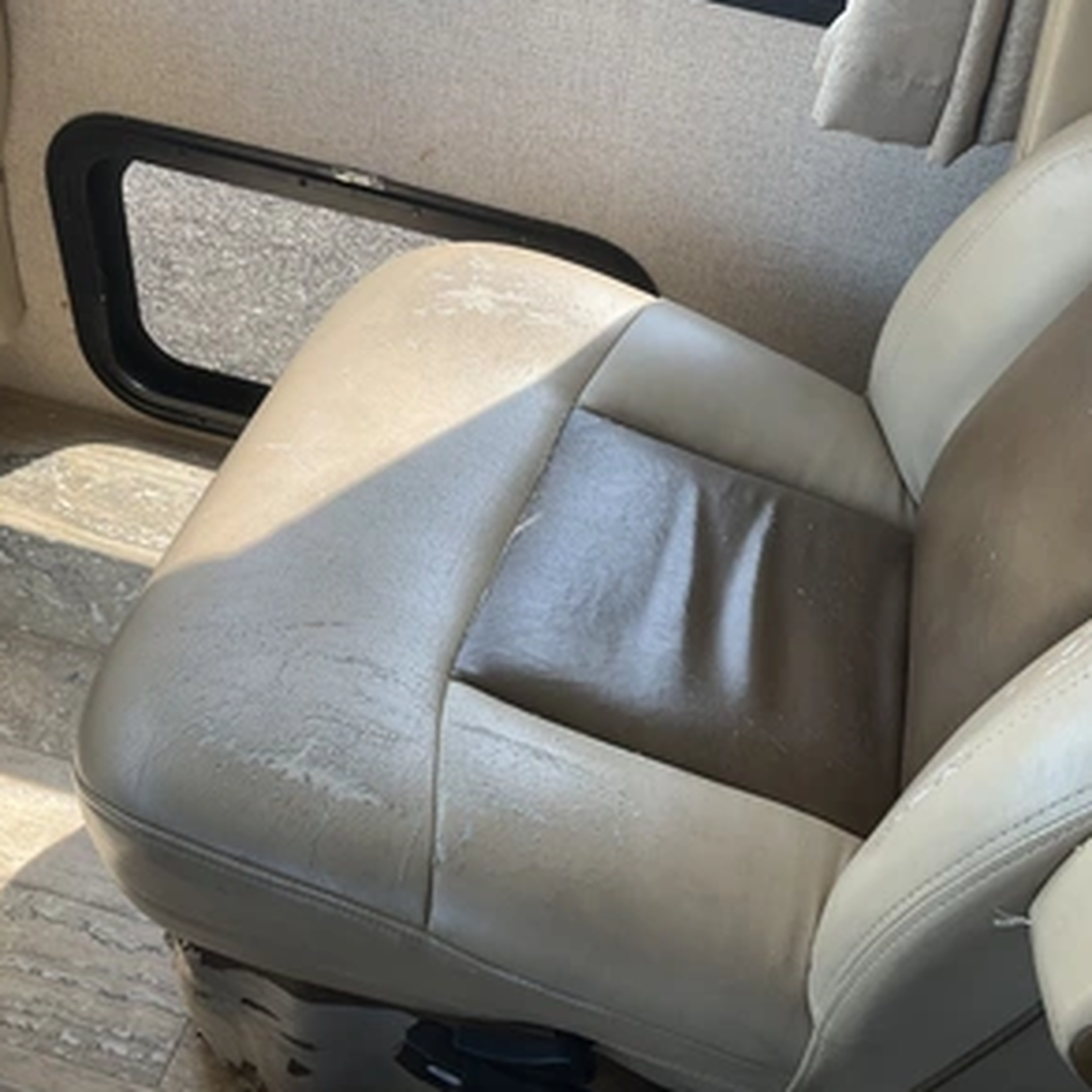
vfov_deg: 47.2
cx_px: 600
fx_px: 1249
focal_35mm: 35
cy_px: 555
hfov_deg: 47.2
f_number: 1.8
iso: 20
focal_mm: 3
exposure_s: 1/122
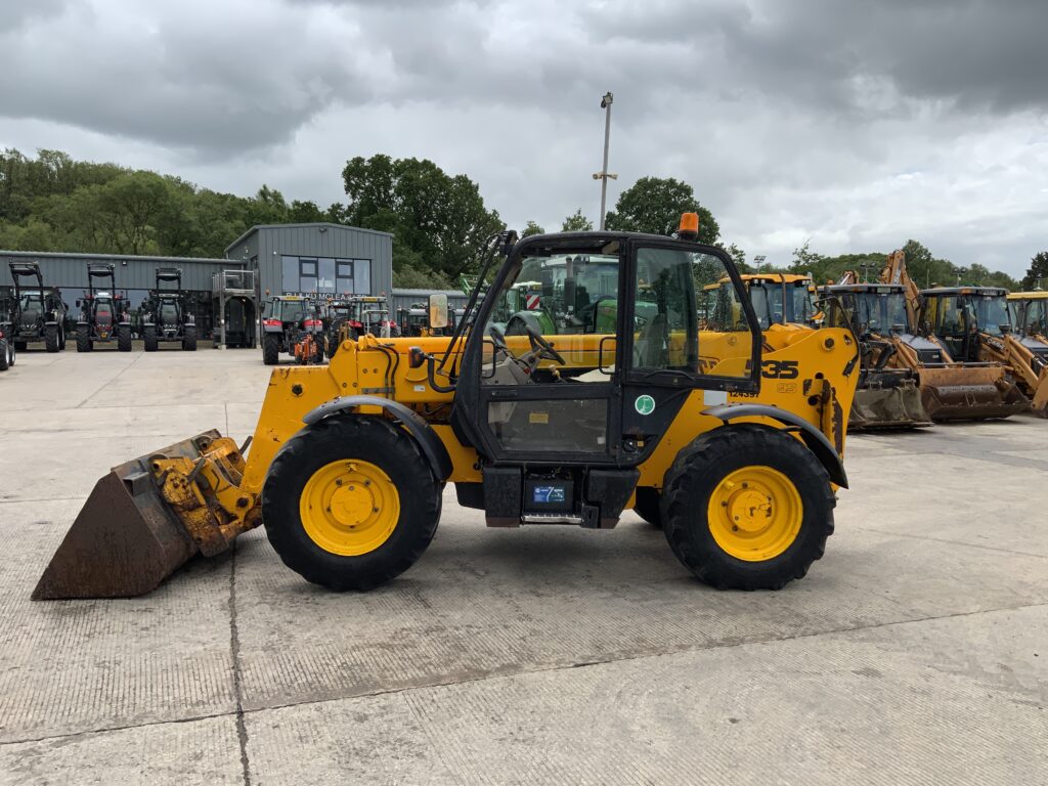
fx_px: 878
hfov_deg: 61.7
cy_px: 393
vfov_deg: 48.2
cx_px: 524
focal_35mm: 29
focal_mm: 3
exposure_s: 1/1342
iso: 16
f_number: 1.8
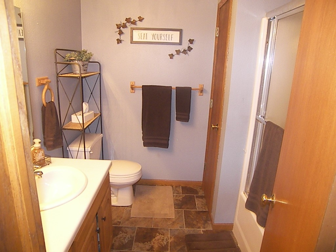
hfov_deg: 71.6
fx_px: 233
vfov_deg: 56.8
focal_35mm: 24
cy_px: 126
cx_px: 168
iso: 400
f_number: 2.8
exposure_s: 1/30
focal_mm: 5
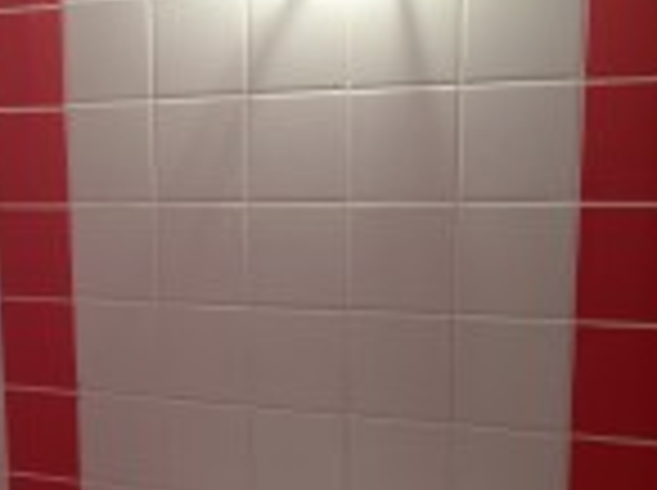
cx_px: 0
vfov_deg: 17.3
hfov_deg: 22.4
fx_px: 1592
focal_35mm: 84
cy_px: 432
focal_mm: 4.28
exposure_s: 1/20
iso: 100
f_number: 2.4
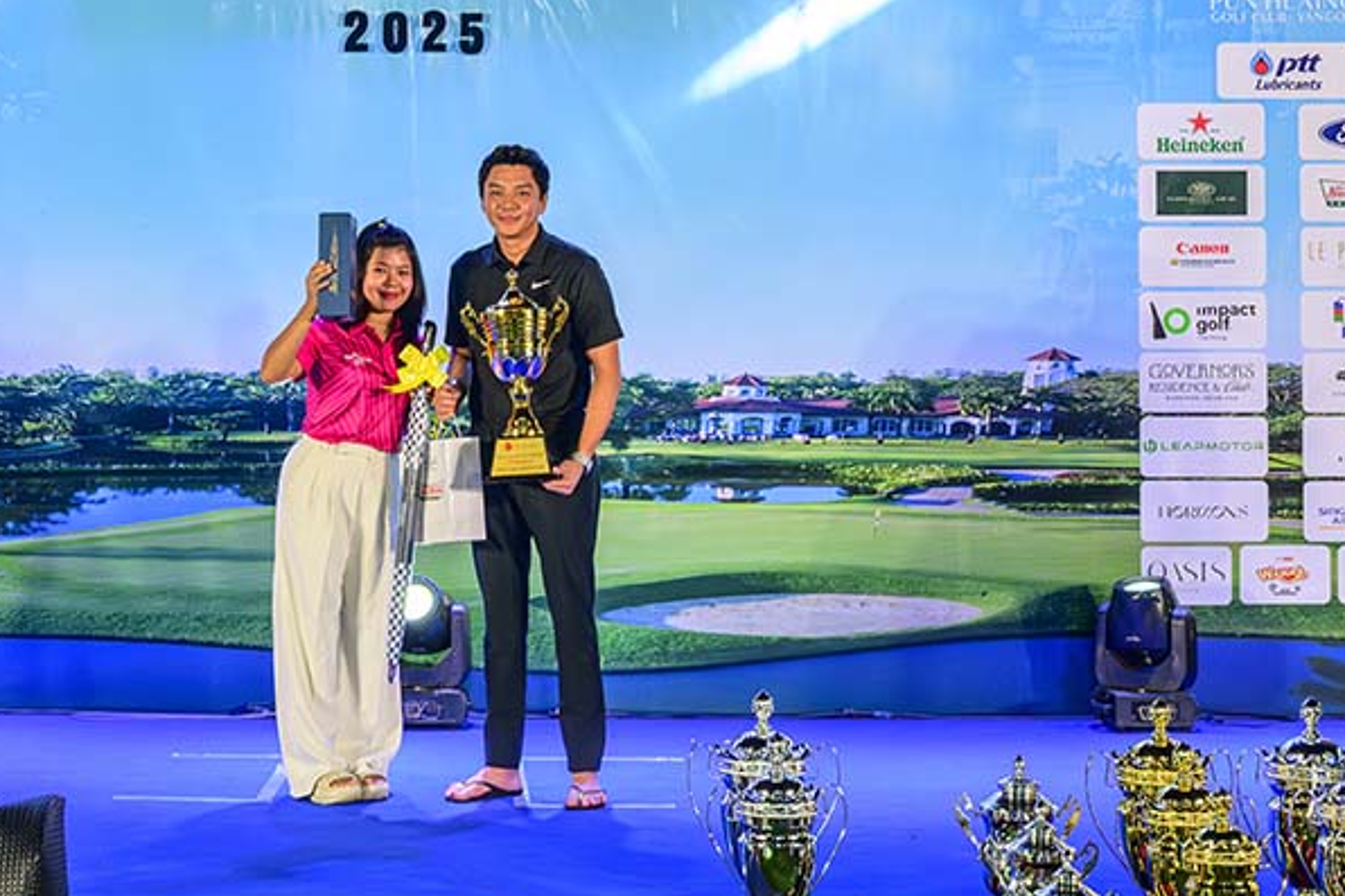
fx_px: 2166
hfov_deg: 34.1
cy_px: 269
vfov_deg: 23.2
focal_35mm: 58
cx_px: 420
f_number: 6.3
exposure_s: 1/250
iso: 2500
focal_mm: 36
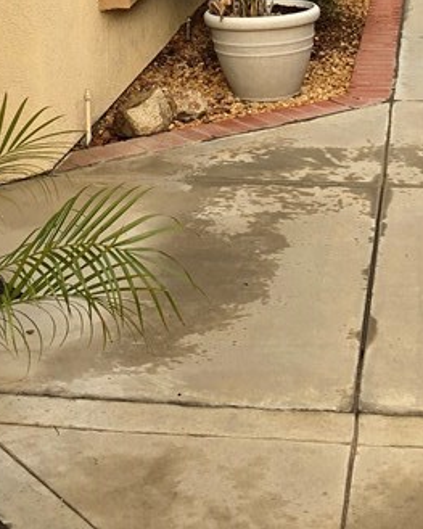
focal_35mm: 85
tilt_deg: -6.6
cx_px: 183
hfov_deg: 18.1
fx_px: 1331
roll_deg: +2.4
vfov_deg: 21.3
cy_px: -61
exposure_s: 1/343
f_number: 1.8
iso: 20
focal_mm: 3.99
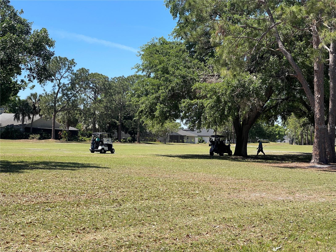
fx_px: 621
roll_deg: -2.4
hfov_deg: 30.3
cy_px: 126
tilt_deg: -1.0
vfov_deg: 22.9
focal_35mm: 64
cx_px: 168
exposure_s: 1/769
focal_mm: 7.5
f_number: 2.2
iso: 20
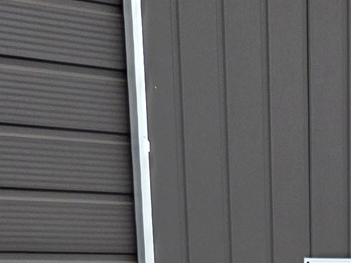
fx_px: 1349
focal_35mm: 133
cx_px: 474
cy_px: 718
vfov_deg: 9.4
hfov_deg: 14.2
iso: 25
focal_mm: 5.4
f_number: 1.8
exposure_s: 1/124
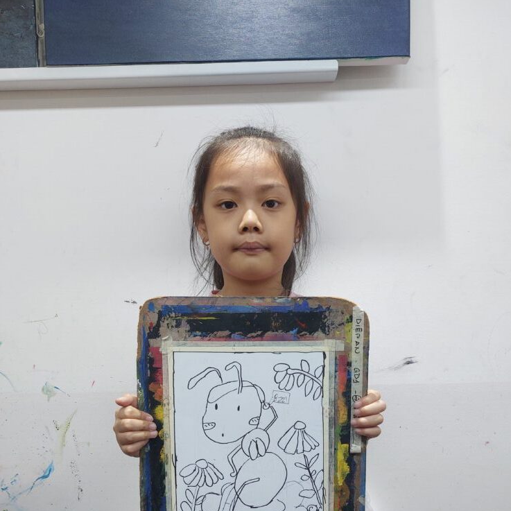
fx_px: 501
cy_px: 345
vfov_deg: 52.9
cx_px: 259
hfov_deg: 54.0
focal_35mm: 30
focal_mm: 5.23
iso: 64
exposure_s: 1/100
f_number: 1.8
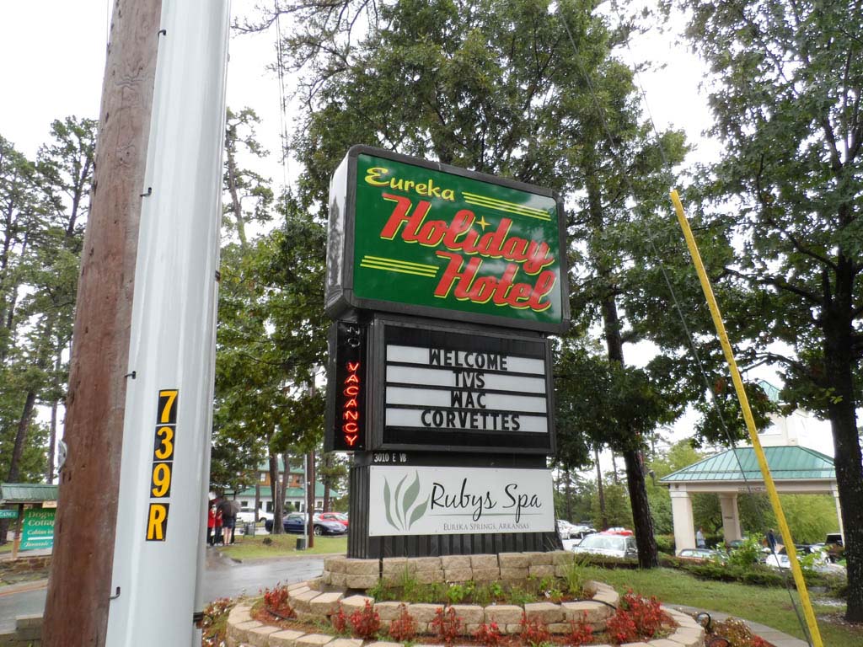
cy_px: 324
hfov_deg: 71.6
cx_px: 432
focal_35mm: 24
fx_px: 598
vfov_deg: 56.8
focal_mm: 4
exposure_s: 1/125
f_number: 3.2
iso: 100
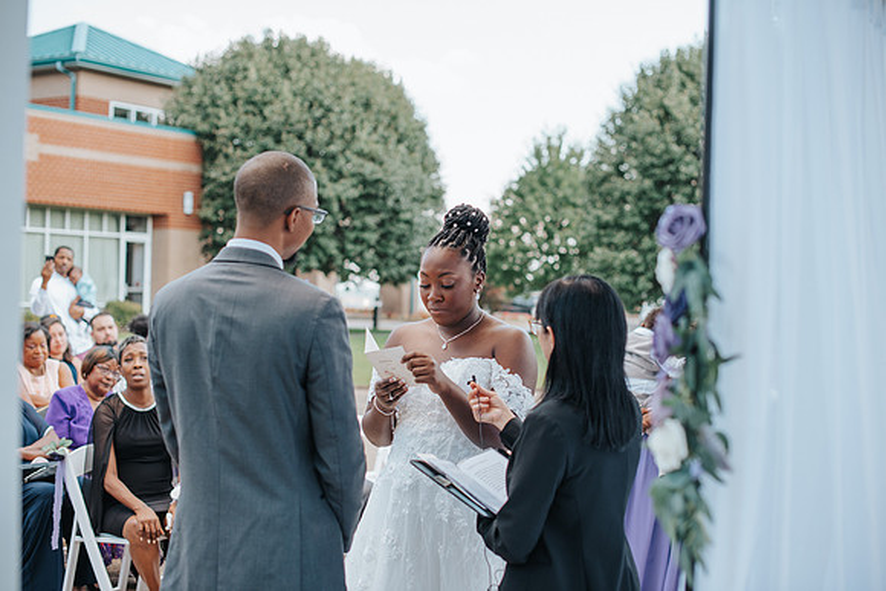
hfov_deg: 39.6
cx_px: 443
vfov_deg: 27.0
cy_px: 296
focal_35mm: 50
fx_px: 1231
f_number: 2.5
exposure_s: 1/640
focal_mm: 50
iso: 200
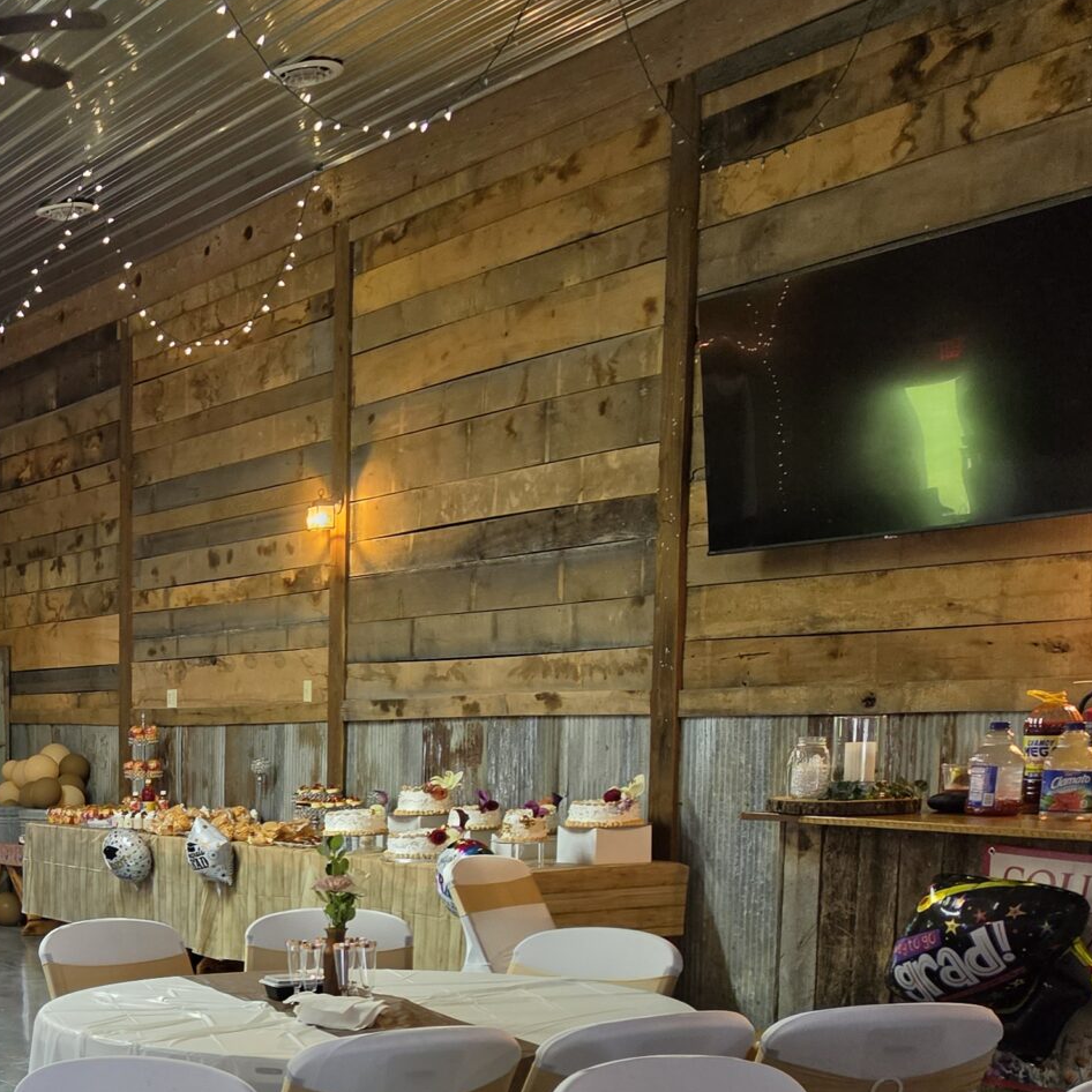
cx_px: -289
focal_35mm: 55
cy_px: 1022
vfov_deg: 29.5
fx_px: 1963
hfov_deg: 26.8
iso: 320
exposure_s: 1/120
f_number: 1.4
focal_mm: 6.5
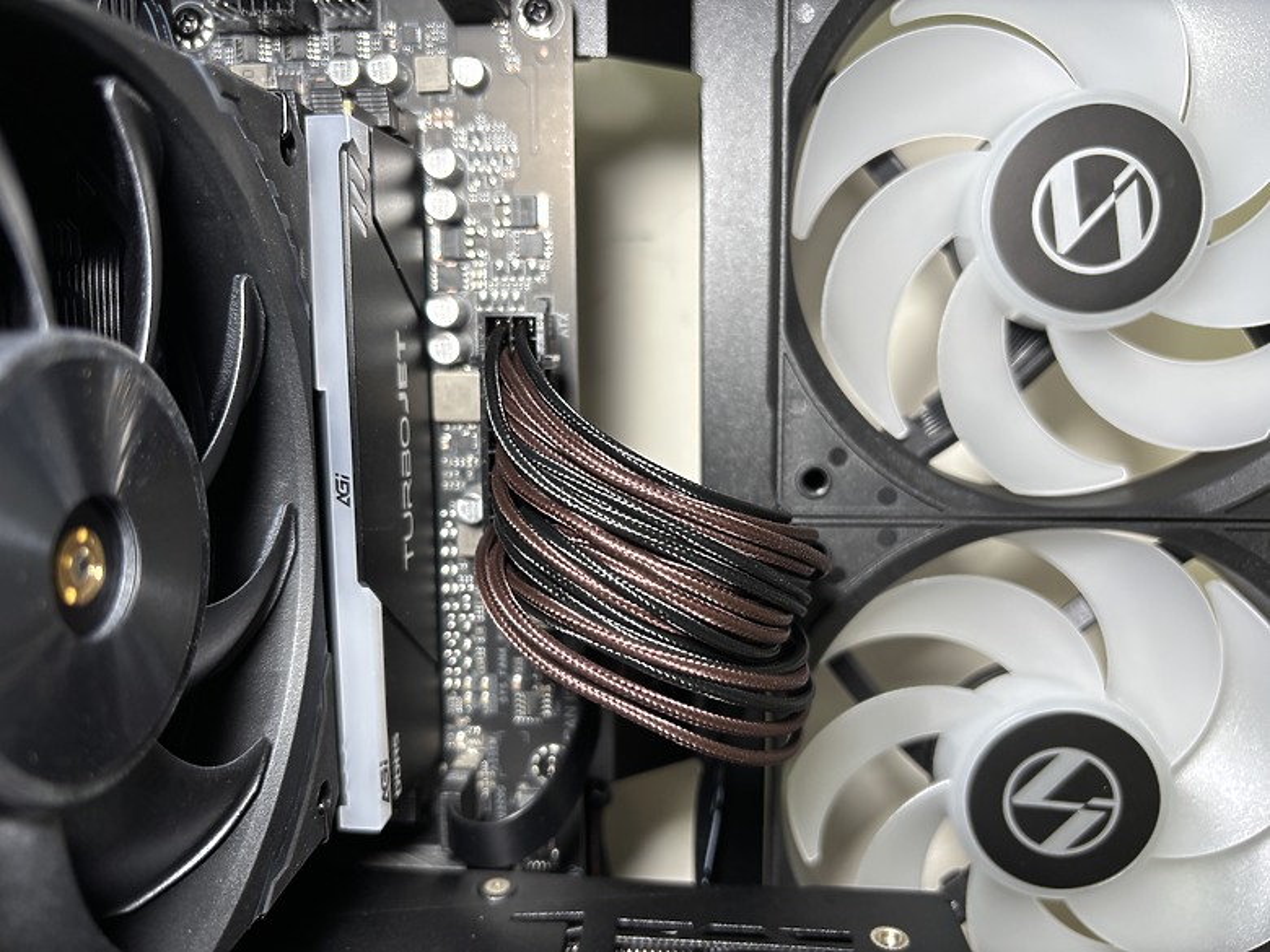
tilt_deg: -8.5
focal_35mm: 26
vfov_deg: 53.1
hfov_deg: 67.3
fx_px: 954
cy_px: 476
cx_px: 635
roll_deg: +0.1
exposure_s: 1/60
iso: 100
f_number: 1.6
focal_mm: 5.96
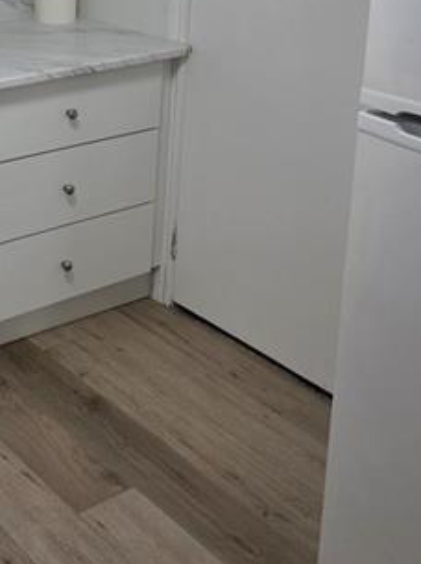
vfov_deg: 31.4
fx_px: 943
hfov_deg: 23.0
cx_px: -89
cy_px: 33
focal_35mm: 58
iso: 160
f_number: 1.7
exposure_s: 1/120
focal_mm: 6.3
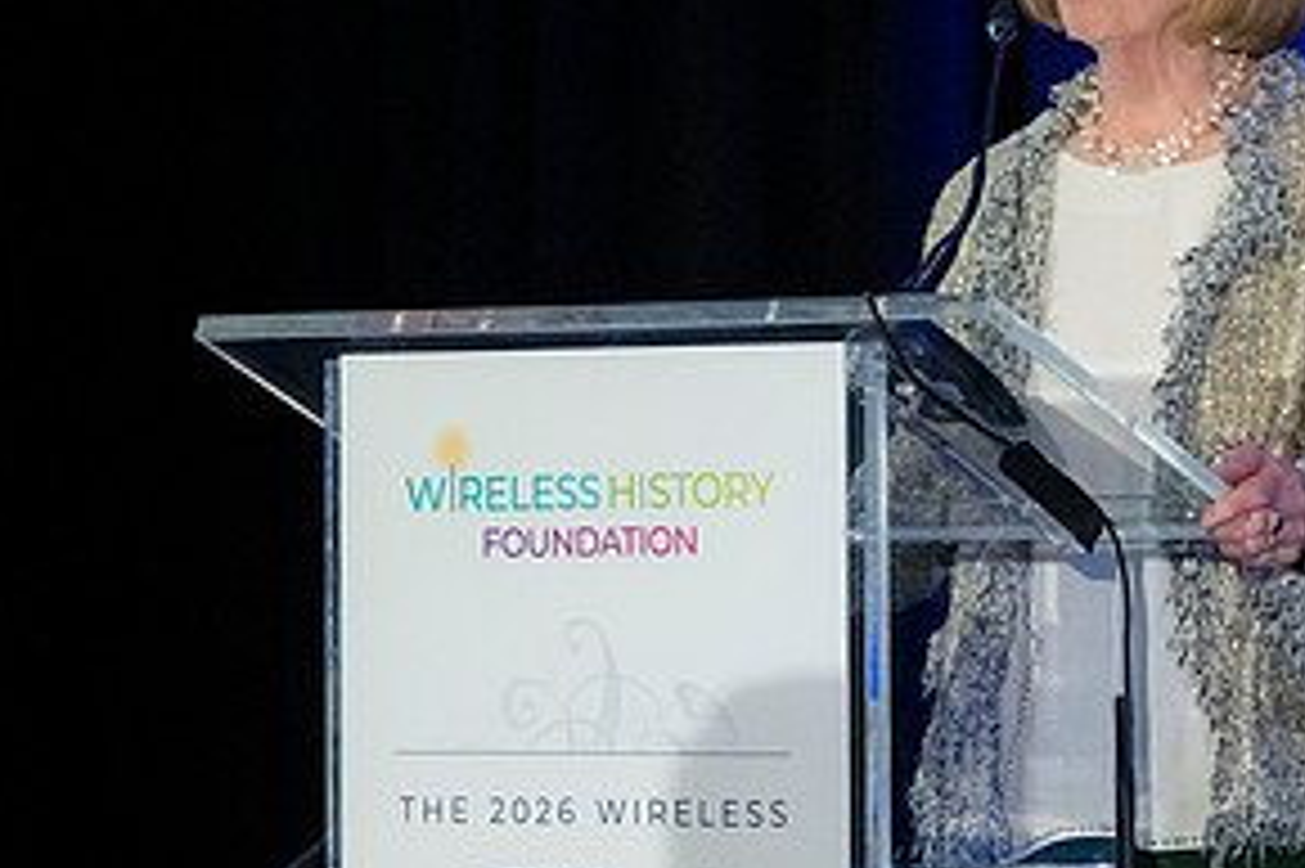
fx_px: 7246
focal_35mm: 200
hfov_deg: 10.2
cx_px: 1210
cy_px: 459
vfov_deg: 6.9
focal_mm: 67
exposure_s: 1/125
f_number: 4
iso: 6400
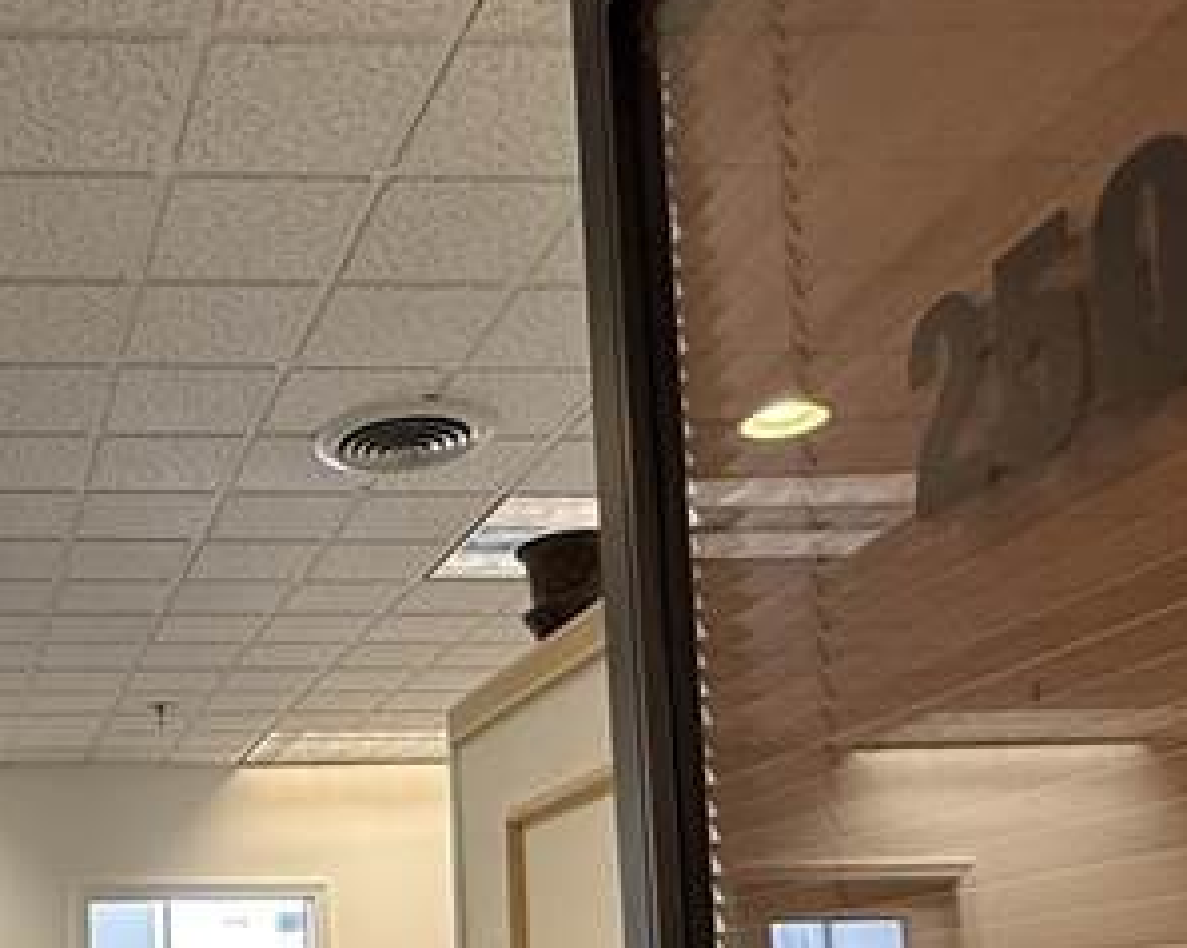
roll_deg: +1.2
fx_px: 1650
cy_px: 928
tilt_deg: +5.0
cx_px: 20
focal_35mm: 47
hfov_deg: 36.0
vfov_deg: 30.0
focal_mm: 2.22
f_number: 2.2
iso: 400
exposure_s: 1/120
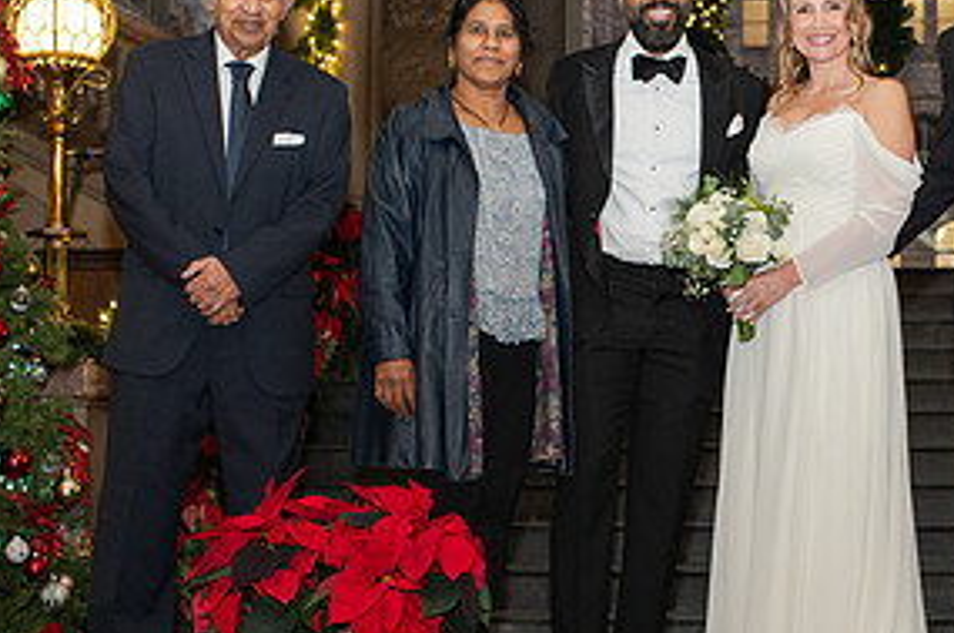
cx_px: 752
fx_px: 2116
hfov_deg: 25.0
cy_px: 374
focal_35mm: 80
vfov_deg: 17.0
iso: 1000
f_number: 4
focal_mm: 35
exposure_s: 1/200
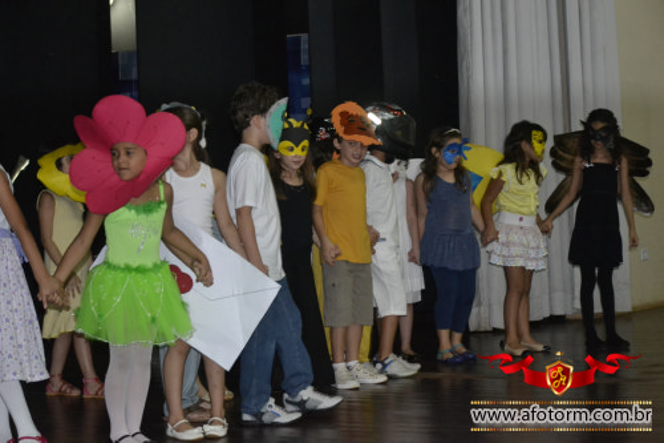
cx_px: 332
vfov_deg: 15.7
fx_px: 1604
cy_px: 222
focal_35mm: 87
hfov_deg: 23.4
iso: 3200
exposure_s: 1/60
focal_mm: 58
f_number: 5
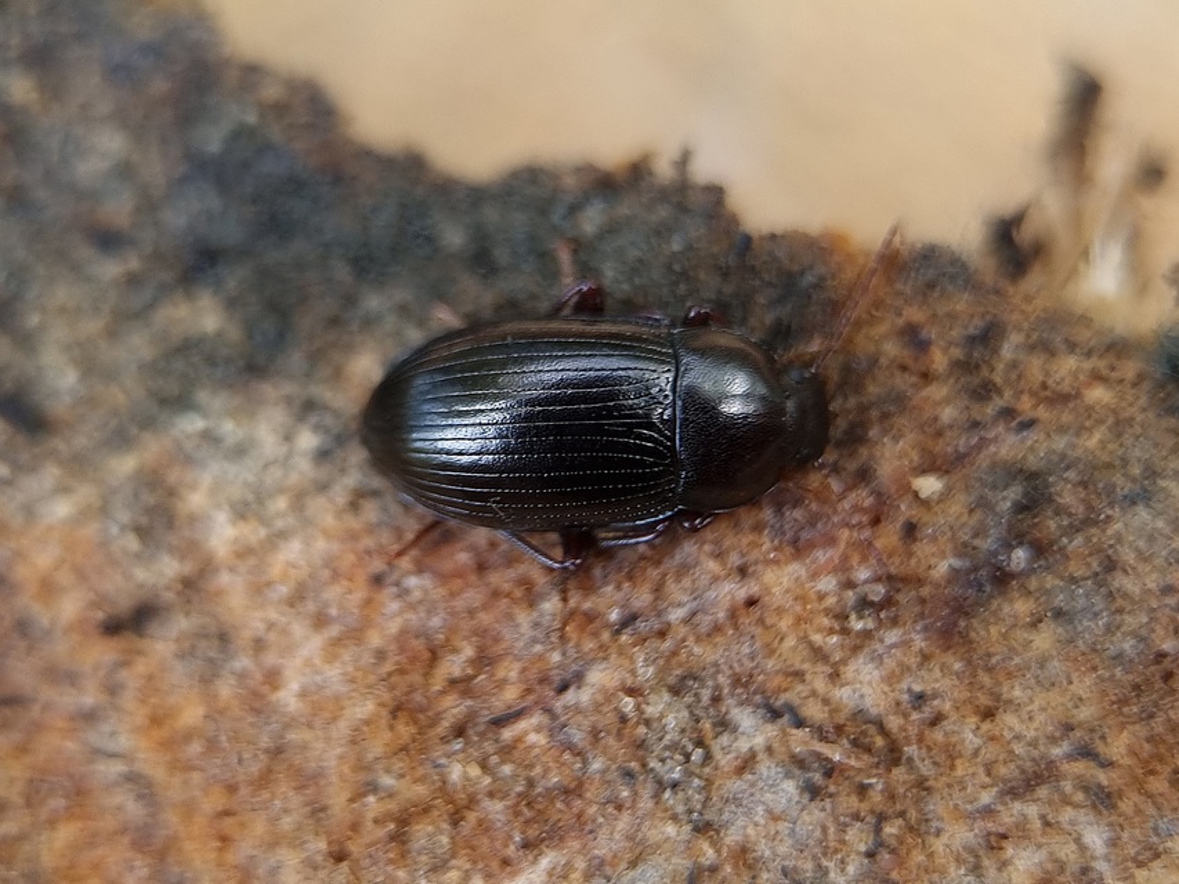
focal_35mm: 26
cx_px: 590
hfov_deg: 67.3
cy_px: 442
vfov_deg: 53.1
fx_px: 886
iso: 80
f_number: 1.8
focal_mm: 5.4
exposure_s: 1/50
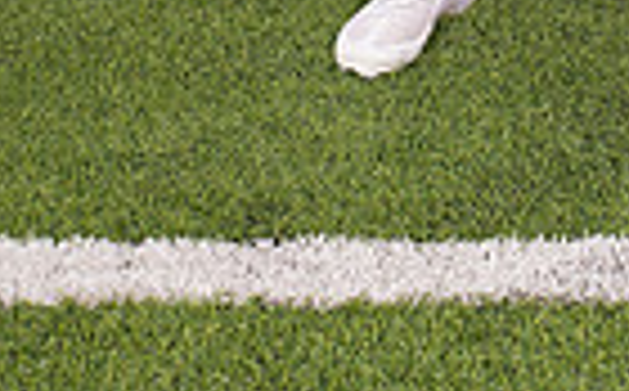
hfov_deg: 17.2
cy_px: -571
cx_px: 669
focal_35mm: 118
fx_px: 2020
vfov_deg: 9.7
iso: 125
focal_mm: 36
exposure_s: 1/400
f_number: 7.1
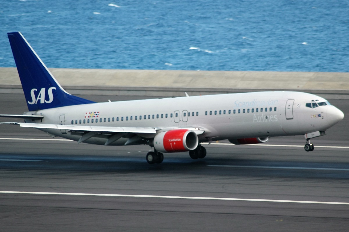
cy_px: 116
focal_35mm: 450
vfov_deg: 3.0
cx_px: 174
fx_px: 4359
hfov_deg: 4.6
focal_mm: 300
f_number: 6
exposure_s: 1/400
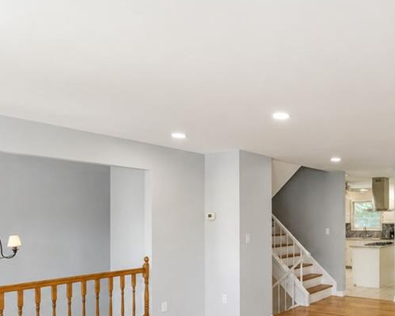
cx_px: 323
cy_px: 225
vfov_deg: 48.6
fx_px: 339
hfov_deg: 55.6
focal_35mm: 29
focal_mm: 10
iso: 1600
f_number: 9
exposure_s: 1/80
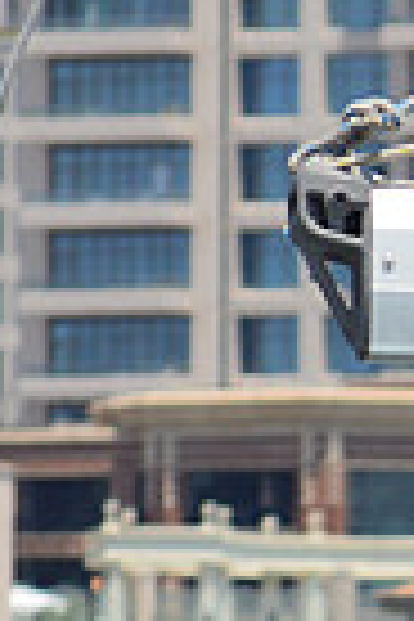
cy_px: 720
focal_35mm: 1257
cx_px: 1030
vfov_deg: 1.6
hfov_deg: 1.1
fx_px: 21682
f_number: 11
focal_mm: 200
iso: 280
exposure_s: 1/500
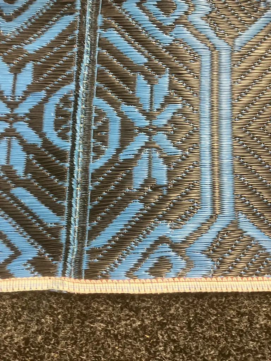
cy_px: 180
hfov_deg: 49.7
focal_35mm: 28
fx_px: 292
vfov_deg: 63.4
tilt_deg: -77.8
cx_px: 136
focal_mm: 3.99
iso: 320
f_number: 1.8
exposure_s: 1/33
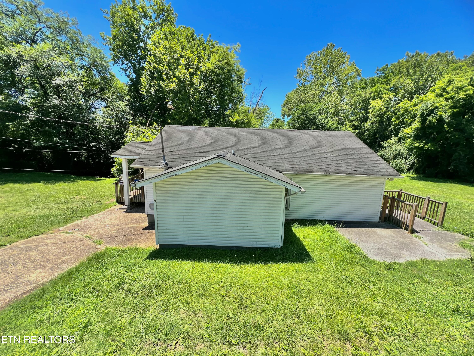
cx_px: 237
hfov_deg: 106.2
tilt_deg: -1.8
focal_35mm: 13
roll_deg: +1.7
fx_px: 178
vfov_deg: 89.9
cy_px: 178
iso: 32
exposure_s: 1/598
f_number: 1.8
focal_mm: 1.57
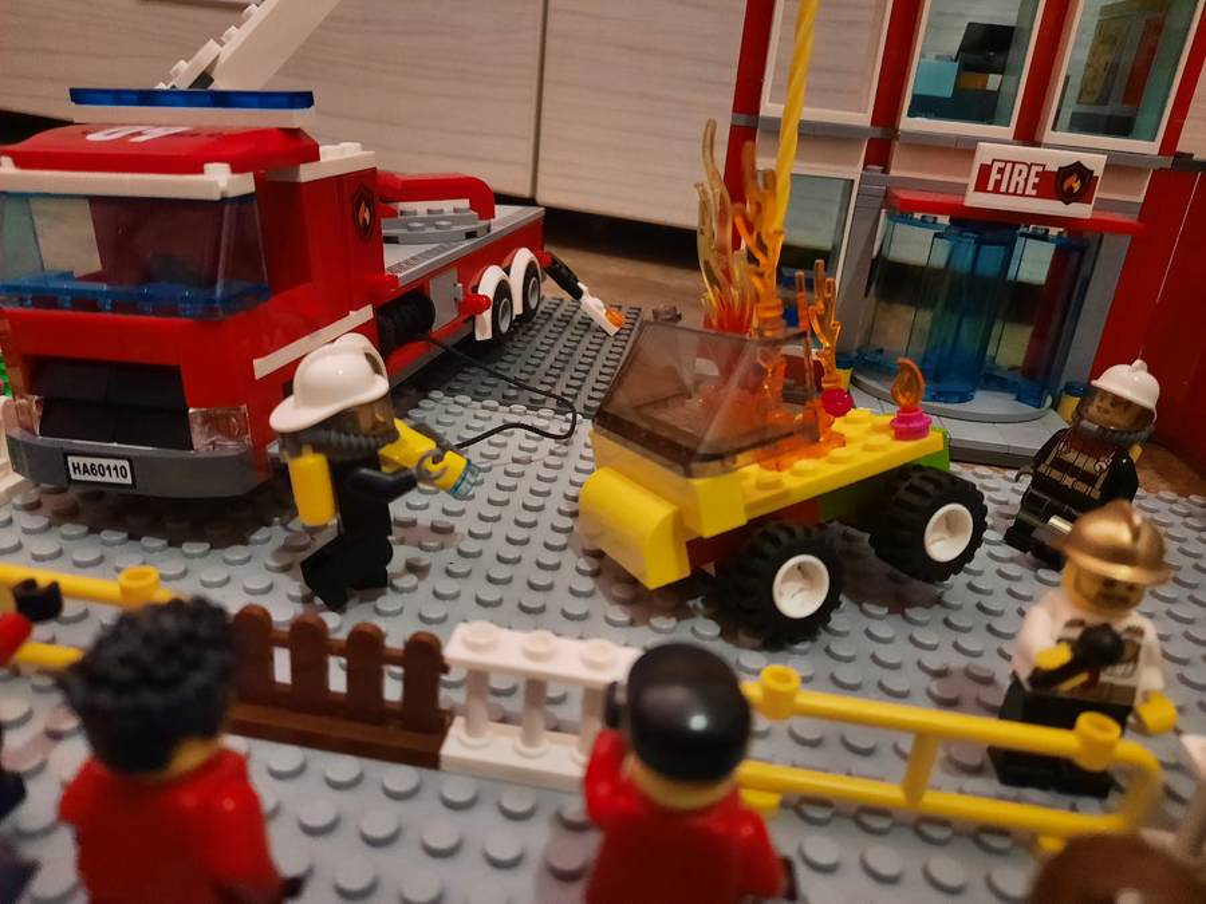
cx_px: 603
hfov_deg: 69.4
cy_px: 452
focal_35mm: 25
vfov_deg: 54.9
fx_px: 871
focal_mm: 4.6
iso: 800
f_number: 2
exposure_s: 1/10
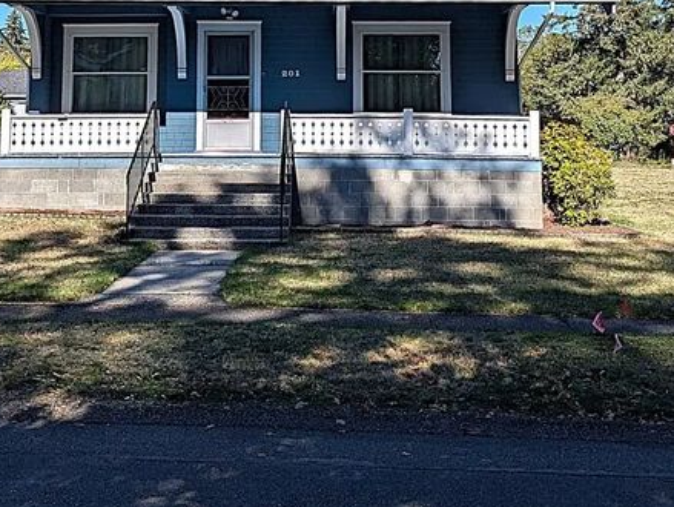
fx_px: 1091
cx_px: 295
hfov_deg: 34.3
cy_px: 15
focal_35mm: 56
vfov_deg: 25.0
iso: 49
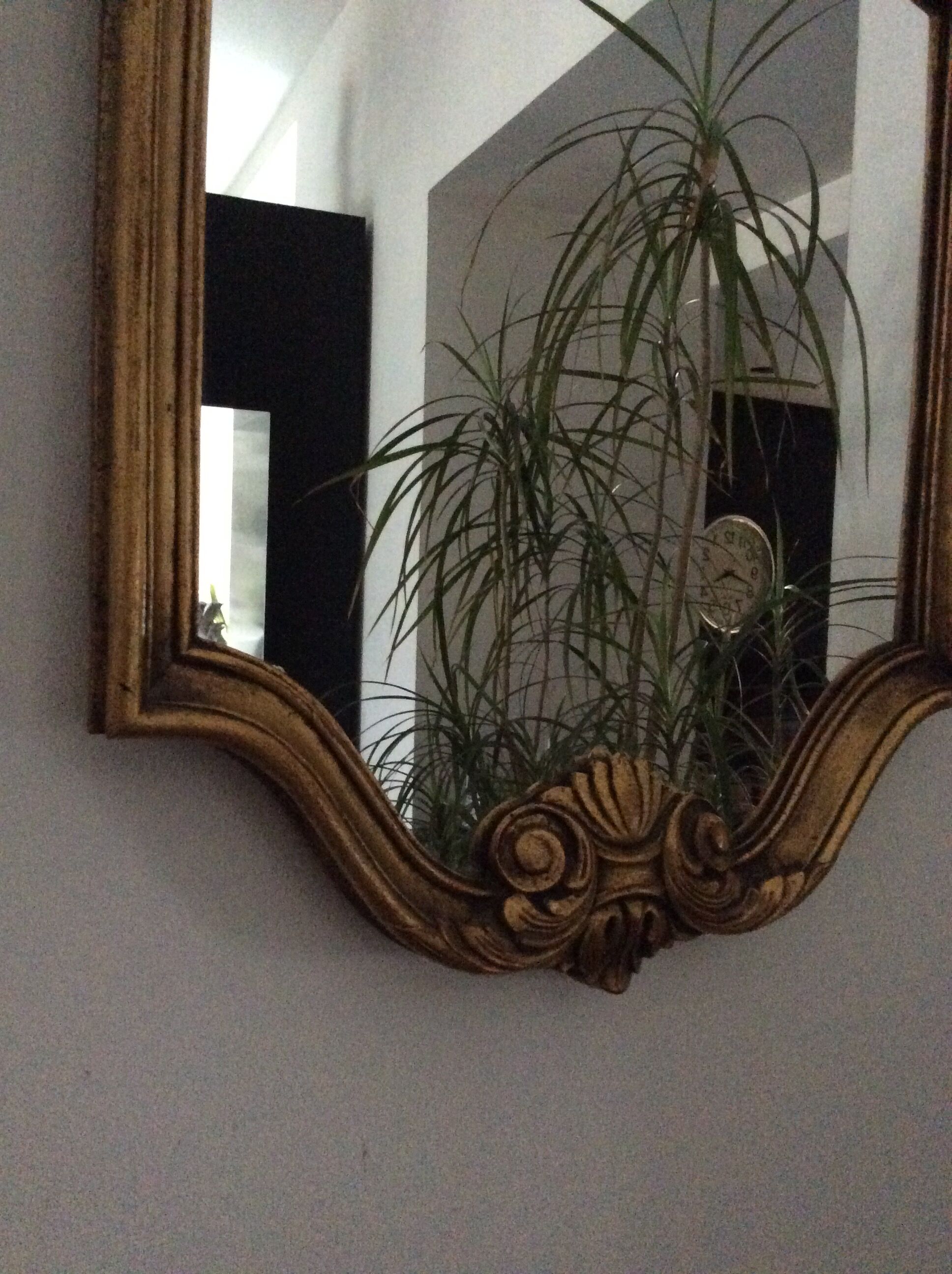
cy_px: 637
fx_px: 1177
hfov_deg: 44.1
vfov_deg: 56.9
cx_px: 476
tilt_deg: -4.1
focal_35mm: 32
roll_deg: -1.8
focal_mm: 3.3
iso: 640
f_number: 2.4
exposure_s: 1/17
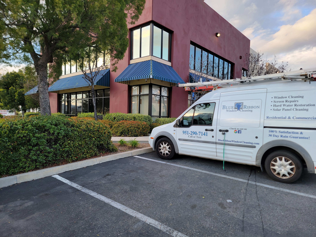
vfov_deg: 56.8
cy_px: 118
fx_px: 219
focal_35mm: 24
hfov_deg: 71.6
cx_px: 158
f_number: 1.8
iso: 20
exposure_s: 1/120
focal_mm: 6.7
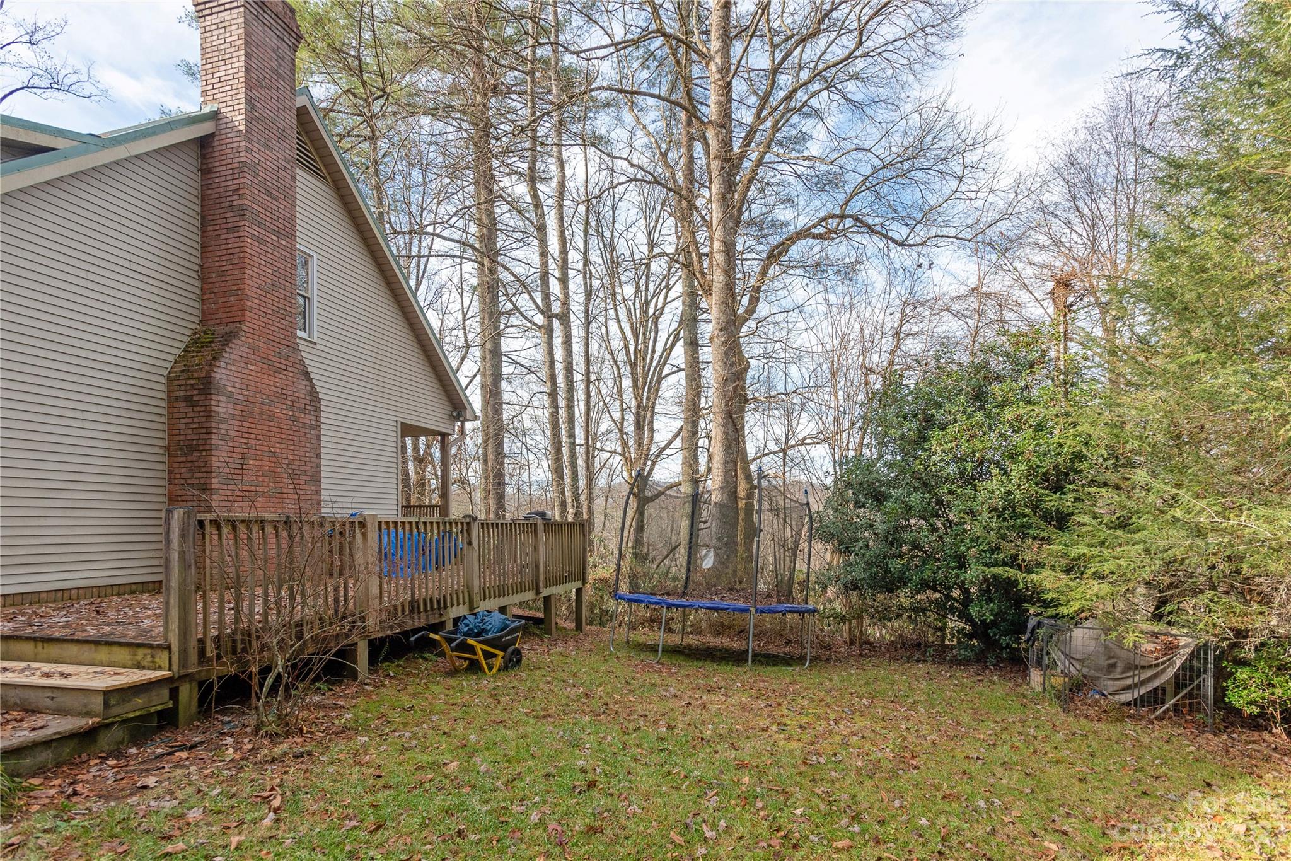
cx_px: 646
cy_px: 430
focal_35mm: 17
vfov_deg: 70.5
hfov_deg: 93.3
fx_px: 610
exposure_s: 1/320
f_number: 9
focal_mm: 17
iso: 320
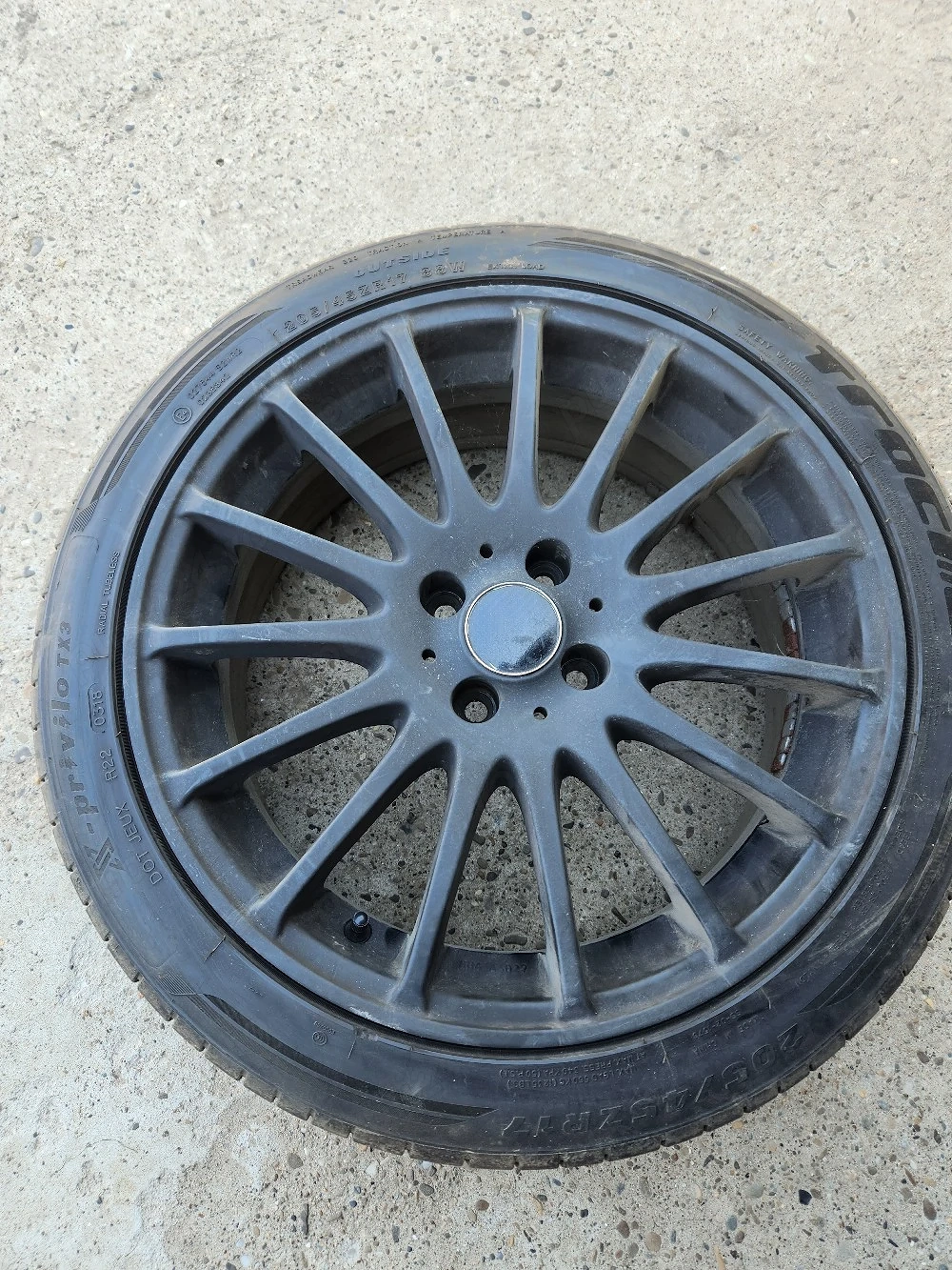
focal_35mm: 23
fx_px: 843
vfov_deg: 73.9
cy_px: 635
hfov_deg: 58.9
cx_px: 476
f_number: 1.8
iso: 32
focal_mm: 5.4
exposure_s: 1/101
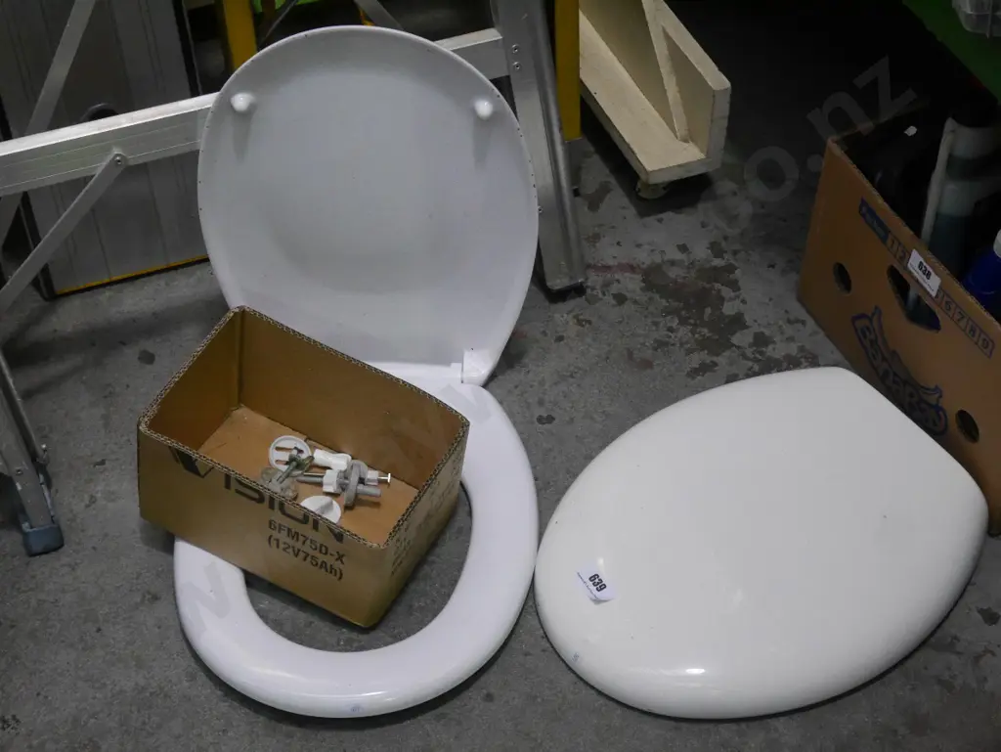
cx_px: 500
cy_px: 376
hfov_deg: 33.2
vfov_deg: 25.3
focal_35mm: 58
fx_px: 1678
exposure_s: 1/100
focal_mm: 29
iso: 3200
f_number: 5.5
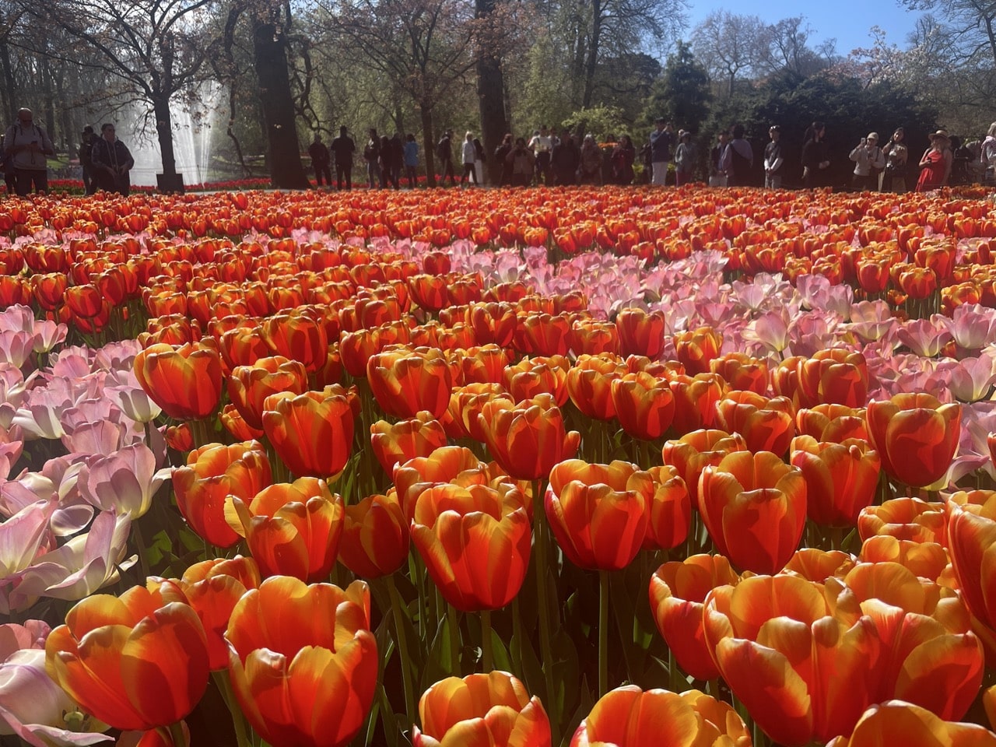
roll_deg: +0.1
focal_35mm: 26
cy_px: 374
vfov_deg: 53.1
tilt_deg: -15.2
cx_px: 498
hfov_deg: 67.3
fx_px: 748
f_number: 1.6
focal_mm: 4.2
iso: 32
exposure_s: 1/3040
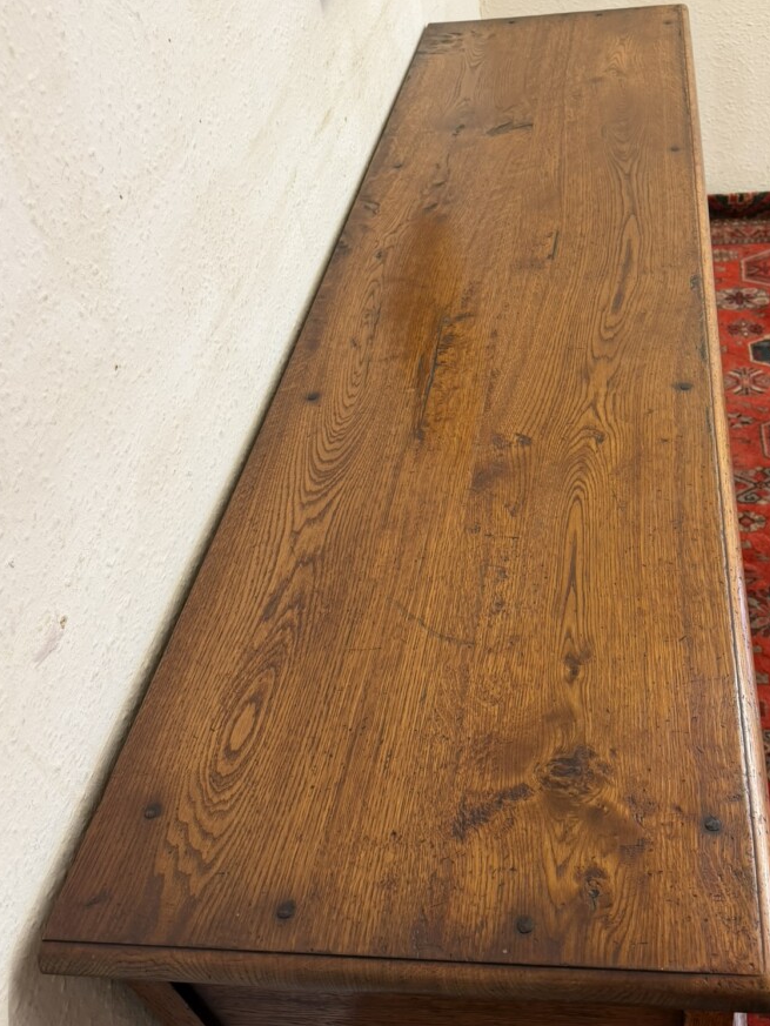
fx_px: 978
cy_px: 491
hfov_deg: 42.4
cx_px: 515
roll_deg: +7.6
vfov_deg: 55.3
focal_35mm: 33
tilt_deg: -43.0
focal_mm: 6.76
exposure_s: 1/50
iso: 160
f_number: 1.78
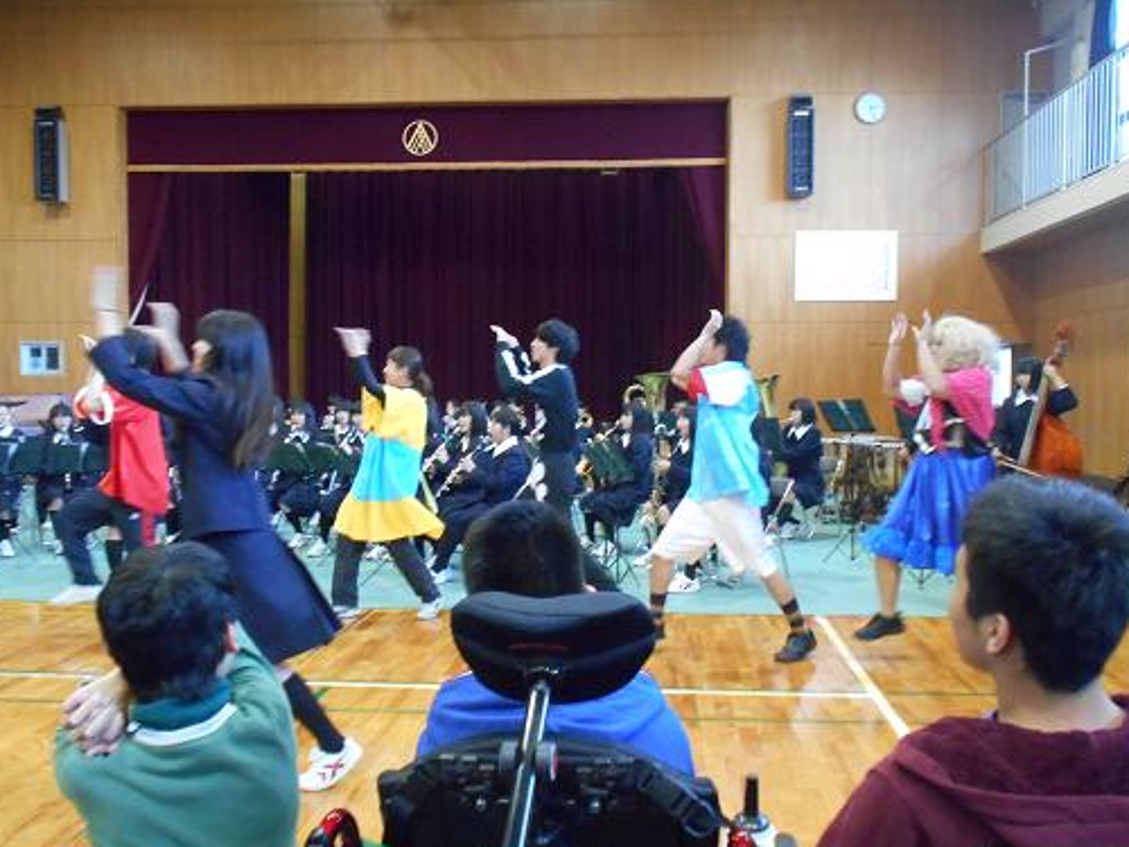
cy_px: 433
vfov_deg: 42.9
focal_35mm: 33
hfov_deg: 55.4
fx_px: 1076
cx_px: 567
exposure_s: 1/40
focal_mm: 5.8
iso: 800
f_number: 3.6
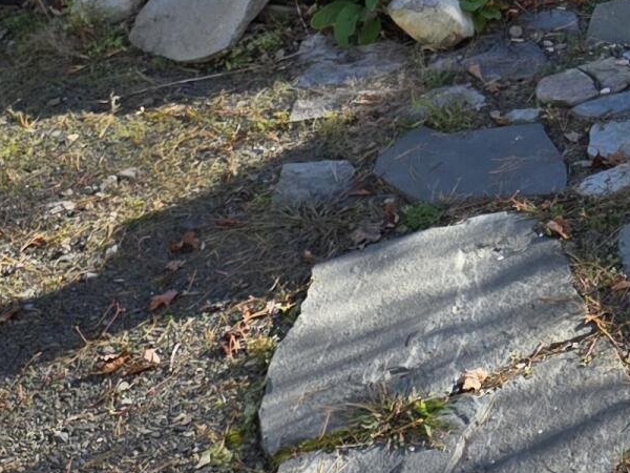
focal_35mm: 115
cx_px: 865
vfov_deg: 12.5
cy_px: -124
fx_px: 2093
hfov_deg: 16.0
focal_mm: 6.3
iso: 32
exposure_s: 1/359
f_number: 1.7
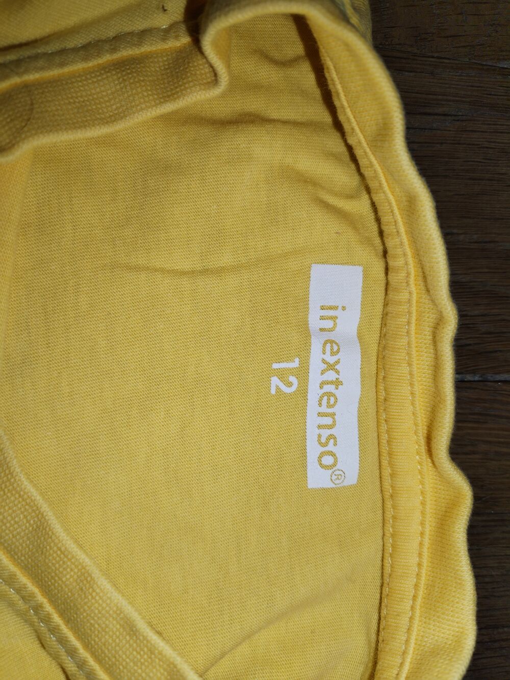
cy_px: 340
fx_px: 511
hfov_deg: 53.1
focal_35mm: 26
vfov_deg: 67.3
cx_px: 255
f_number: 1.8
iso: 146
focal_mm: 4.75
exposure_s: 1/120
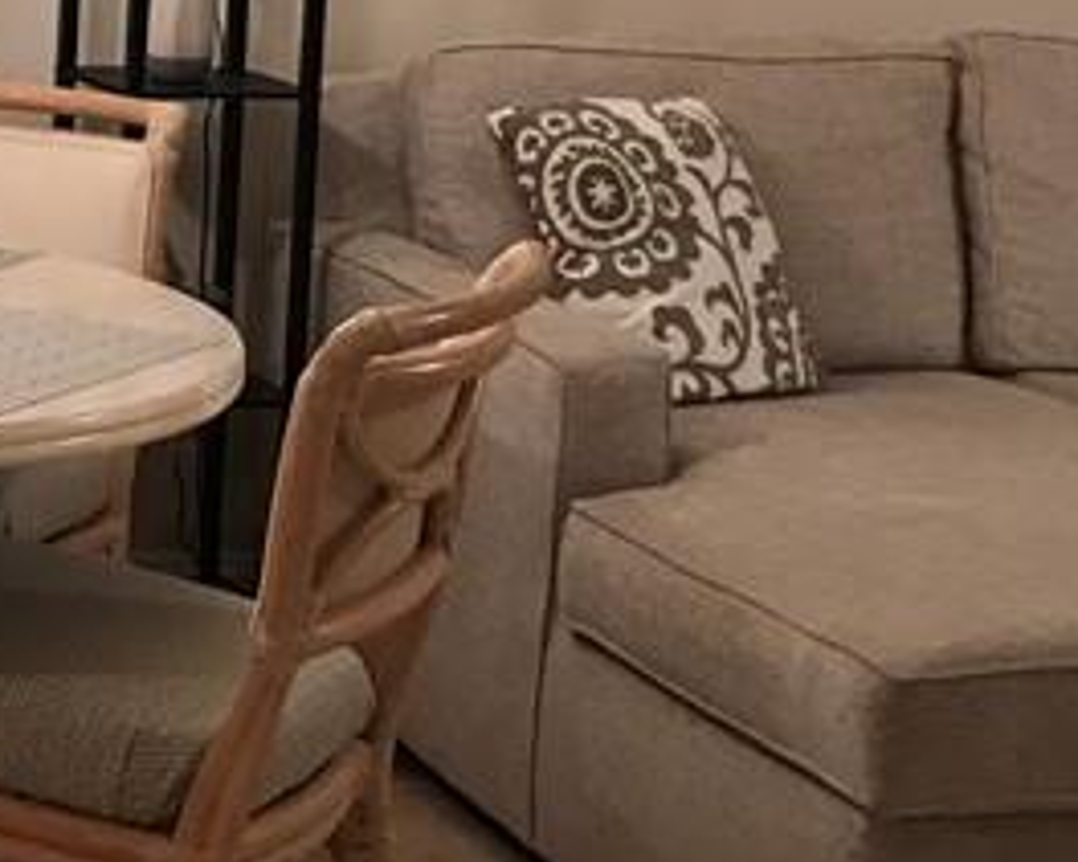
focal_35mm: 106
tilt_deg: -7.1
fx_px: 3381
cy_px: 86
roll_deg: -1.7
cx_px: -486
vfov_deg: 14.4
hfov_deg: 16.6
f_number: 1.8
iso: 50
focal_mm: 3.99
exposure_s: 1/15
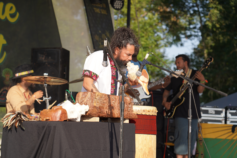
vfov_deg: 13.0
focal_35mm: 105
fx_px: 691
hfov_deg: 19.5
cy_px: 79
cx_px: 118
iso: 100
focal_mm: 105
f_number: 4.5
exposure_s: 1/400
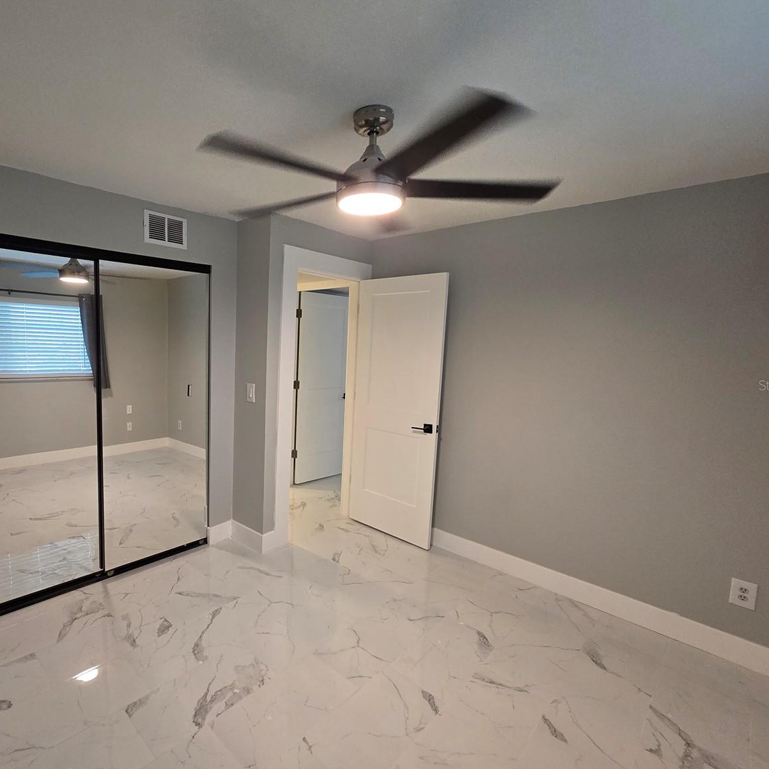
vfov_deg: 87.4
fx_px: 402
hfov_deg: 85.7
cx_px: 286
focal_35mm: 16
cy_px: 385
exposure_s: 1/60
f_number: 2.2
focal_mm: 2.2
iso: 250
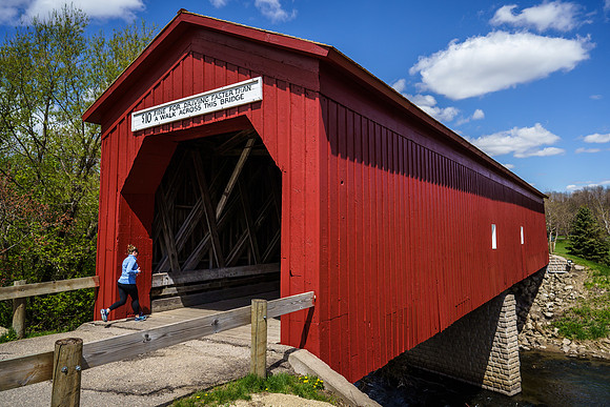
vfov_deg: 49.2
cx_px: 327
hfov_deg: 68.9
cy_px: 194
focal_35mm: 26
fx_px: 444
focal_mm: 24
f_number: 3.5
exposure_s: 1/4000
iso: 200
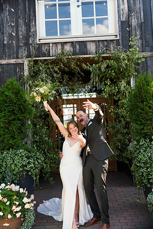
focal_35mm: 37
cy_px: 114
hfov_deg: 35.9
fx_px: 236
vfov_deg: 51.9
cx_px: 76
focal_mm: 37
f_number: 2.5
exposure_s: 1/1600
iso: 400
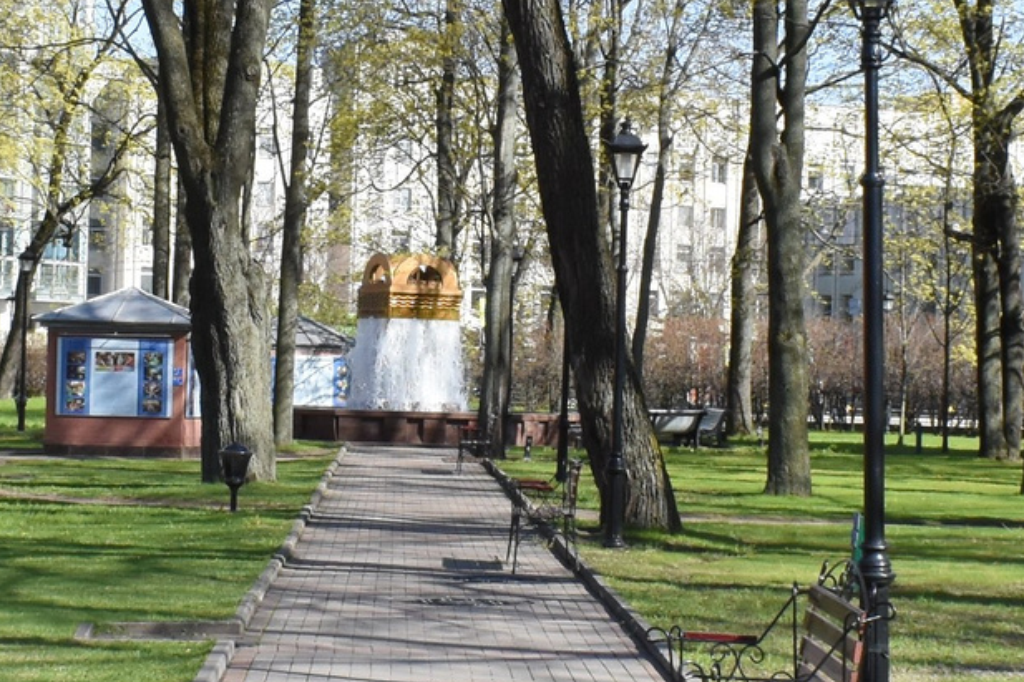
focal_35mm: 112
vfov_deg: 12.2
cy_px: 301
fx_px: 3185
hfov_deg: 18.3
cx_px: 448
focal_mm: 18
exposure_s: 1/500
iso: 800
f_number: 11
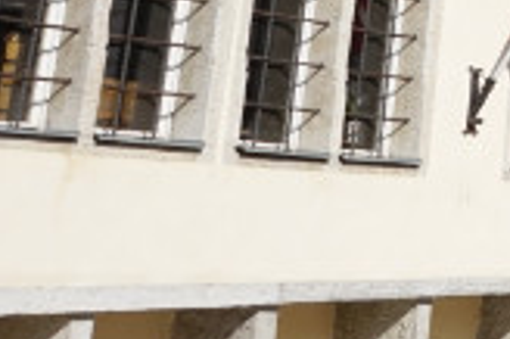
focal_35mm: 117
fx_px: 1656
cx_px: 1116
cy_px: -232
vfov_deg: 11.1
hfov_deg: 13.9
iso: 100
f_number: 14
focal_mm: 16
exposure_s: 1/160
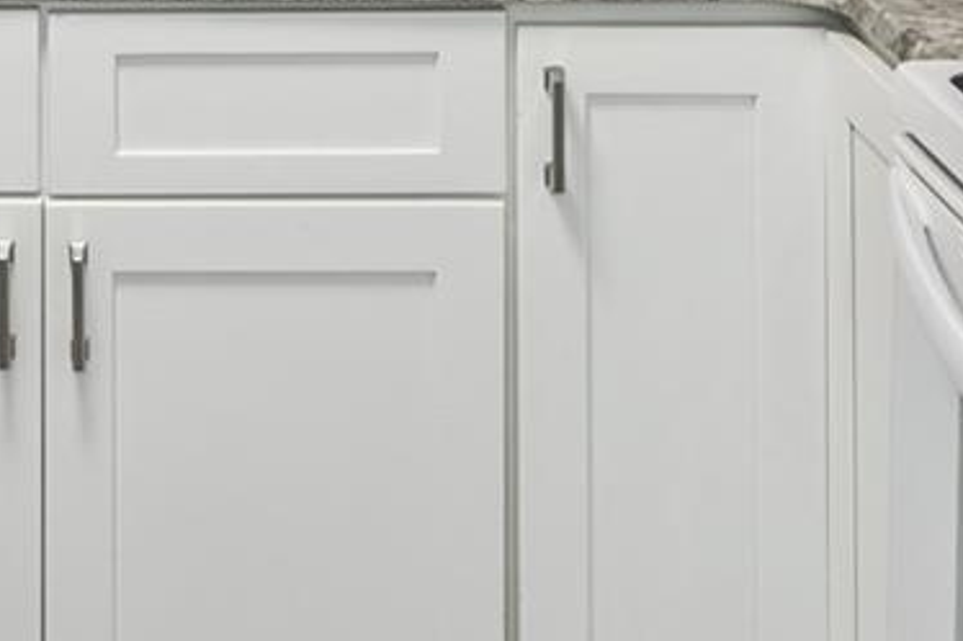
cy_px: -533
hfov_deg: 25.2
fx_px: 2093
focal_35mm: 78
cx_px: 124
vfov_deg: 15.0
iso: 800
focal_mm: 18.3
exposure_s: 1/40
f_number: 7.1
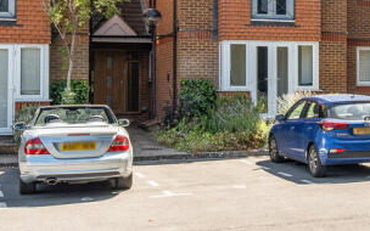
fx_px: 797
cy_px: -33
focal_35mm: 79
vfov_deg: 16.0
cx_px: 391
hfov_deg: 24.6
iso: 400
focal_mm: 24
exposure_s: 1/320
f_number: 8
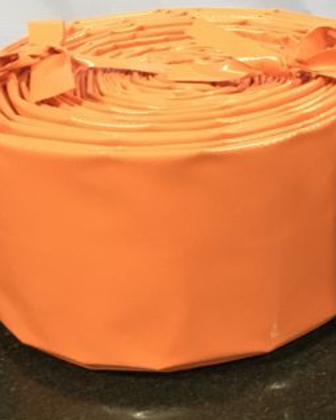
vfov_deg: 26.4
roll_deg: -2.8
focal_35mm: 72
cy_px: 185
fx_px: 895
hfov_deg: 18.7
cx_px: 511
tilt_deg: -28.8
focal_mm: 4.15
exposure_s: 1/17
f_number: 2.2
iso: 500
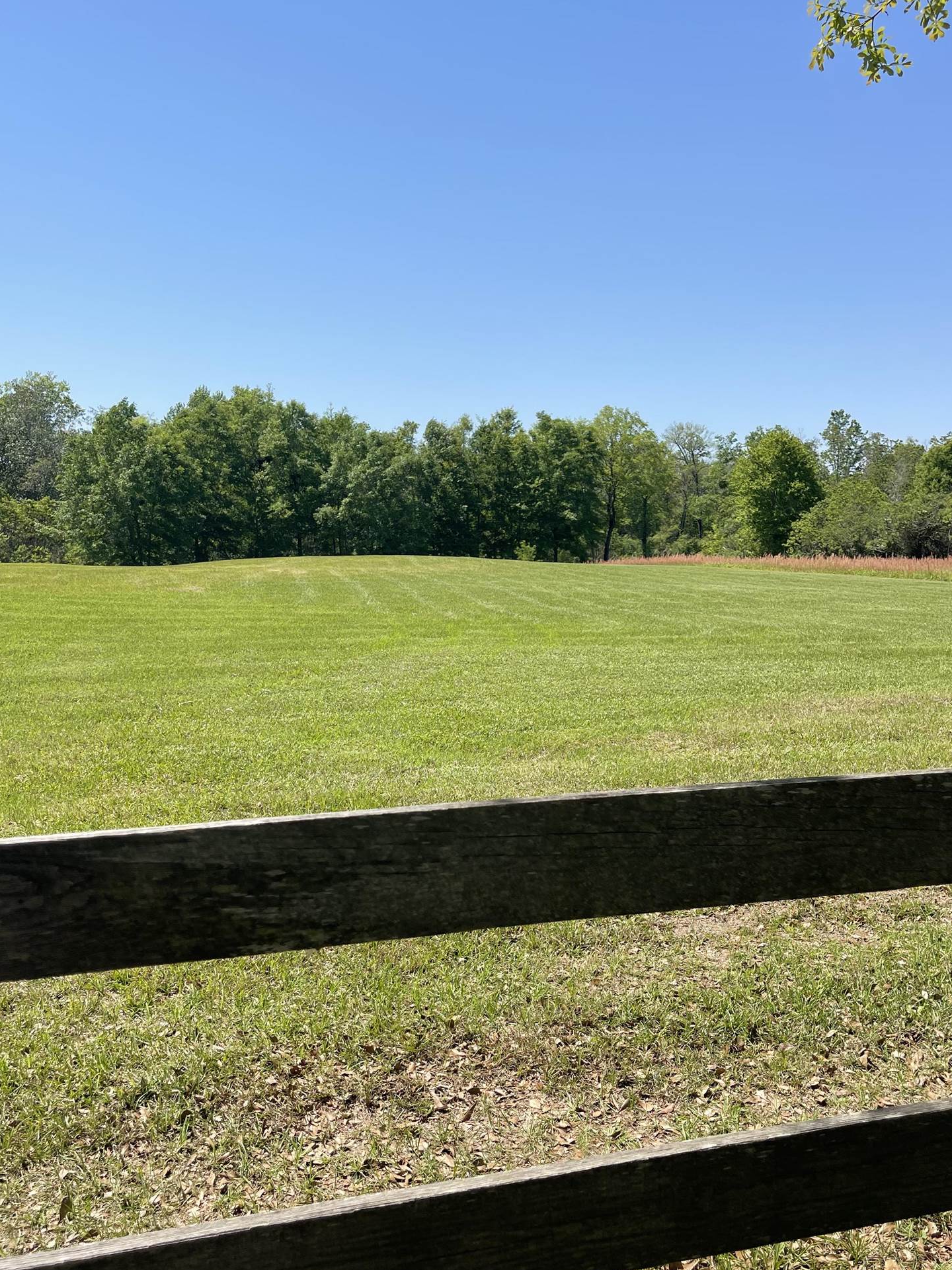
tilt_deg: -9.5
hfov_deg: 46.8
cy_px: 719
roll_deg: -0.1
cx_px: 506
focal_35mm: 30
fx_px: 1100
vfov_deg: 59.7
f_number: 1.6
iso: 32
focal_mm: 5.1
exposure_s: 1/3165
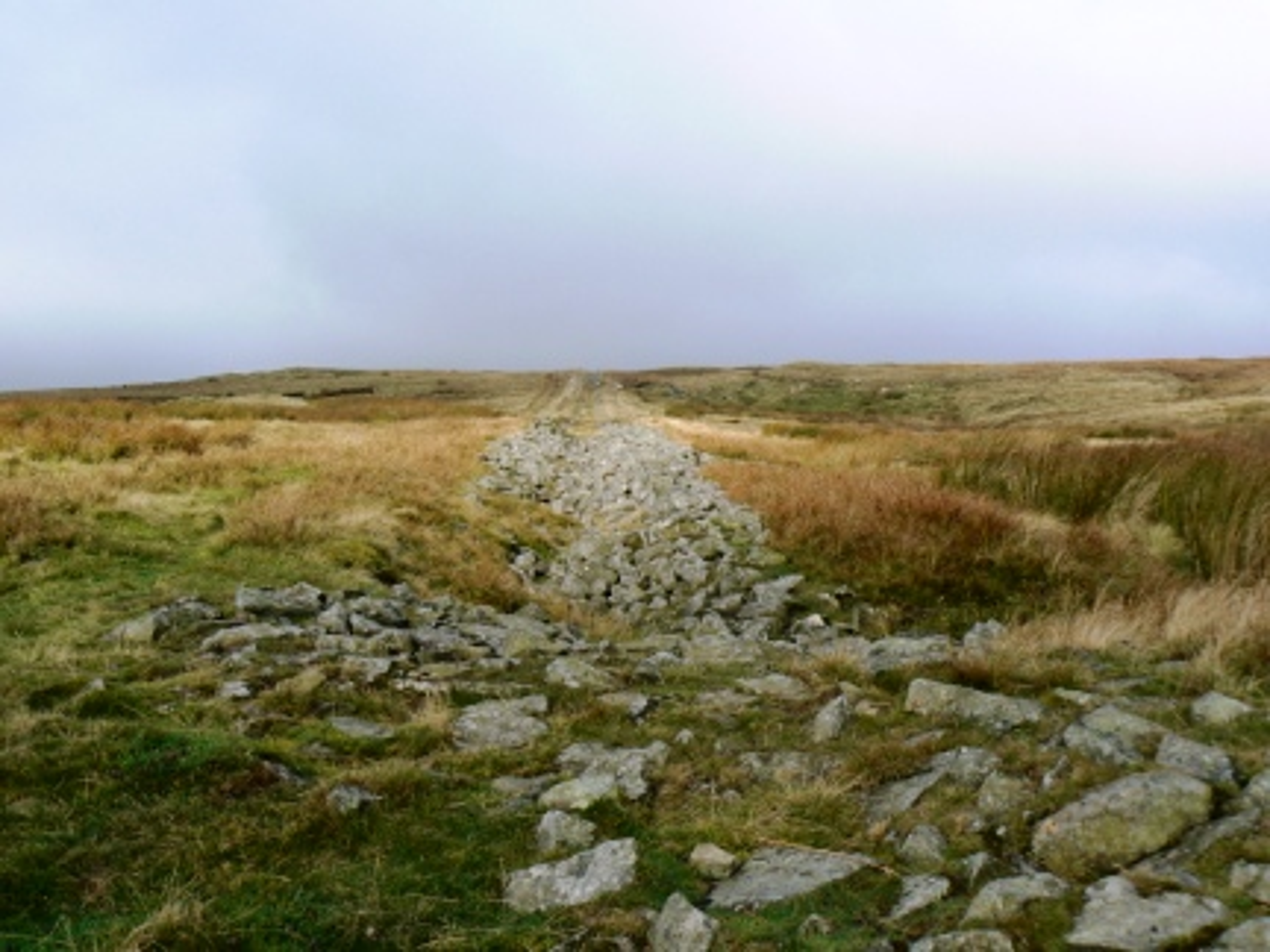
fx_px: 1321
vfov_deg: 39.7
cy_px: 476
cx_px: 635
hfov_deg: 51.4
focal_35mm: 36
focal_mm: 6
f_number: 5.6
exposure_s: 1/320
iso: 80
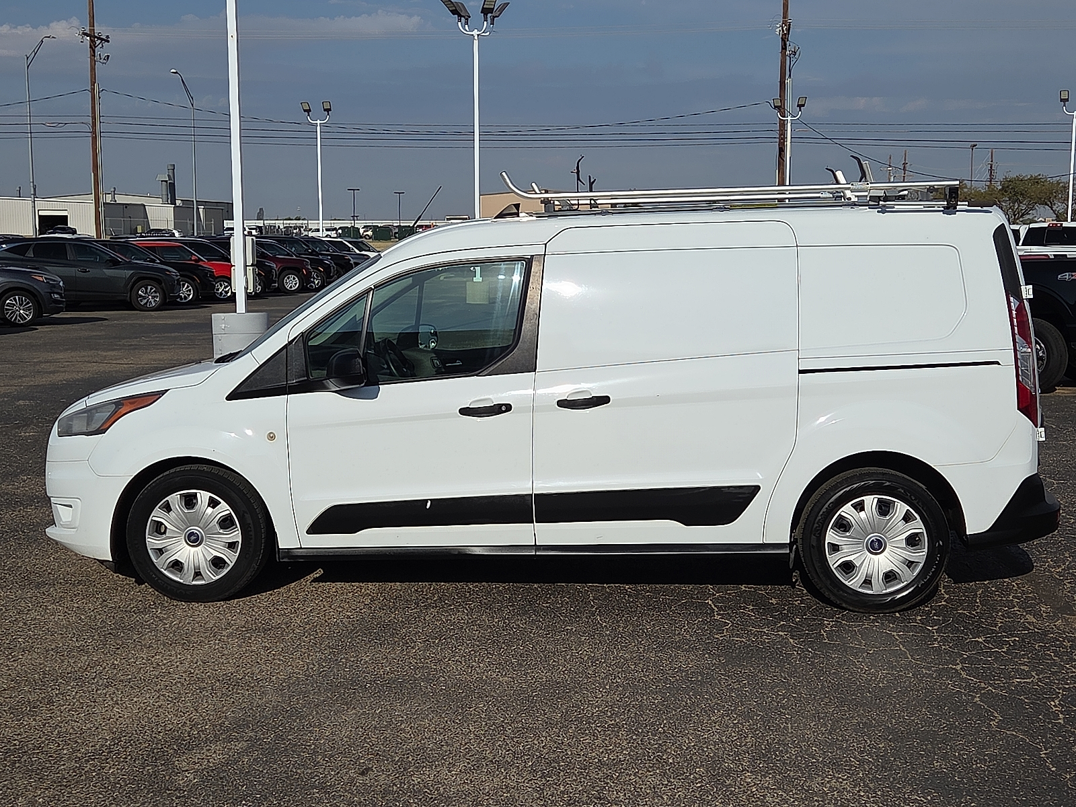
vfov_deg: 30.9
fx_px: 1461
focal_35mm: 47
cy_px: 404
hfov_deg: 40.4
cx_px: 538
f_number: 1.8
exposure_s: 1/10000
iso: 39
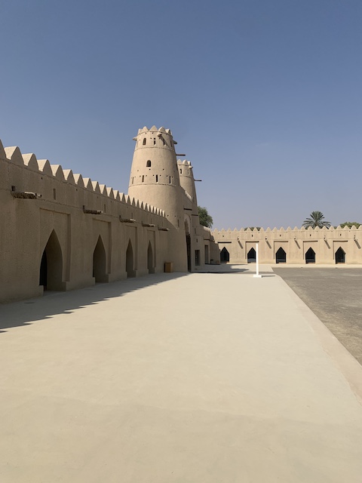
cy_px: 242
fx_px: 363
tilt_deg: +1.7
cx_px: 181
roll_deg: -1.9
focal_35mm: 26
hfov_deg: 53.1
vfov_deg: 67.3
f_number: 1.8
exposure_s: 1/4902
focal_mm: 4.25
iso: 25
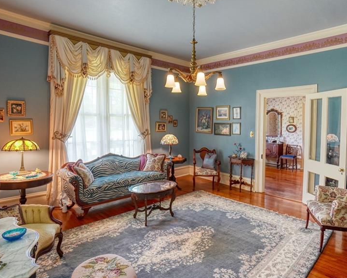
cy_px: 130
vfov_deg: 68.0
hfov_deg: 79.8
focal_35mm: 20
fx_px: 205
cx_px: 201
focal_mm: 10
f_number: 4
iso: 3200
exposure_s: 1/30
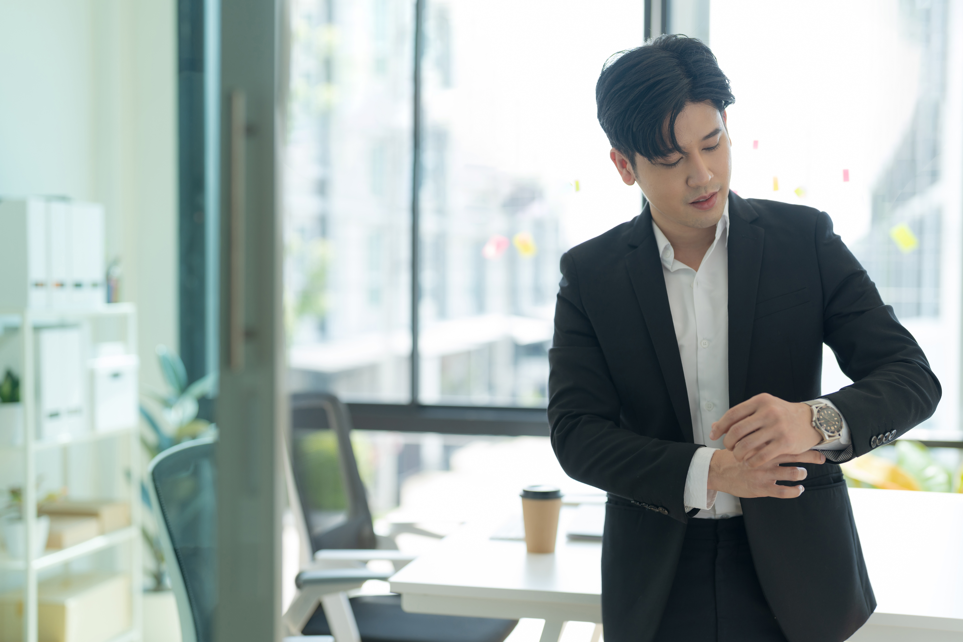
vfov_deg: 27.0
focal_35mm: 50
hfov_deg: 39.6
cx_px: 482
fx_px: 1337
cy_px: 321
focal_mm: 50
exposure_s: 1/320
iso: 100
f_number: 1.8
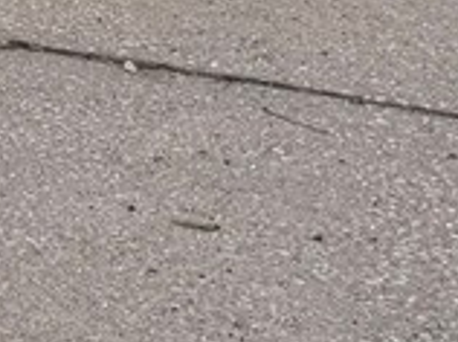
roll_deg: -0.6
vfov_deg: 7.9
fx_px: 2061
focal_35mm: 156
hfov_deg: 9.5
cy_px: -751
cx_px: -962
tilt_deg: +4.6
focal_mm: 6.76
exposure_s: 1/383
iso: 100
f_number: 1.78
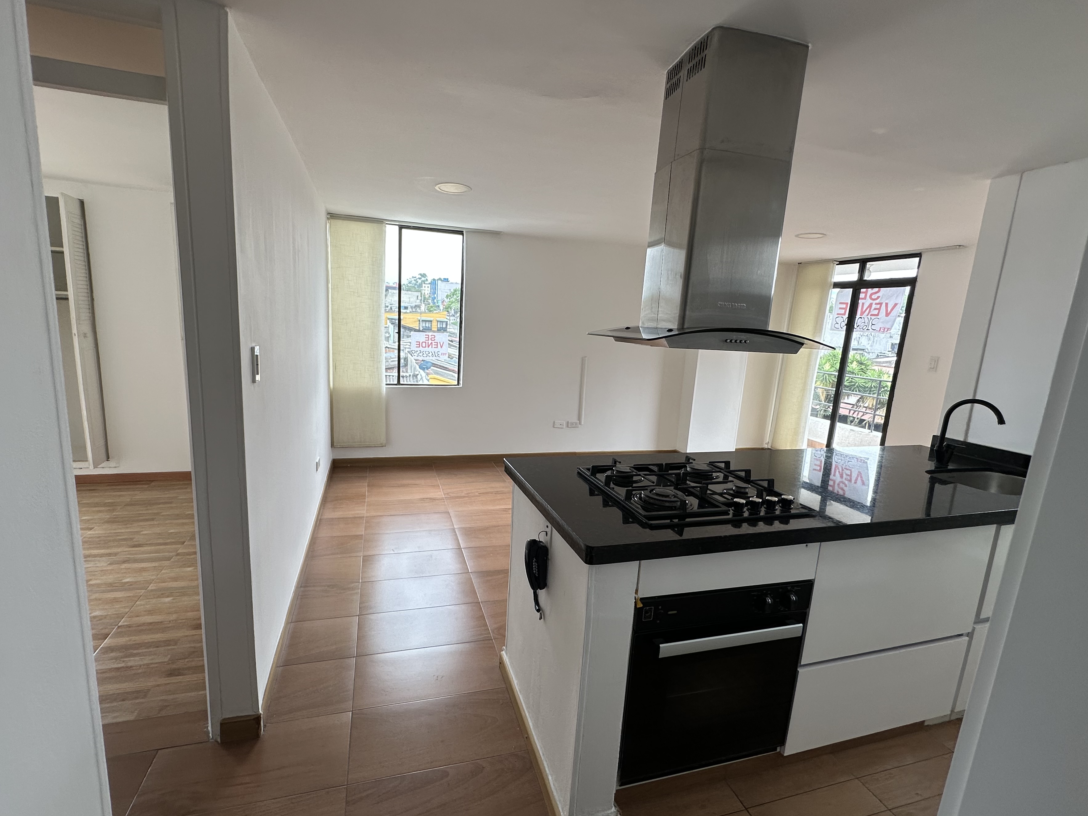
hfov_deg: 94.5
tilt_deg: -10.0
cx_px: 523
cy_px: 411
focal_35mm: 16
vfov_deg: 78.1
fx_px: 503
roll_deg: -3.4
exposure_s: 1/99
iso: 50
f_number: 2.2
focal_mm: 2.22
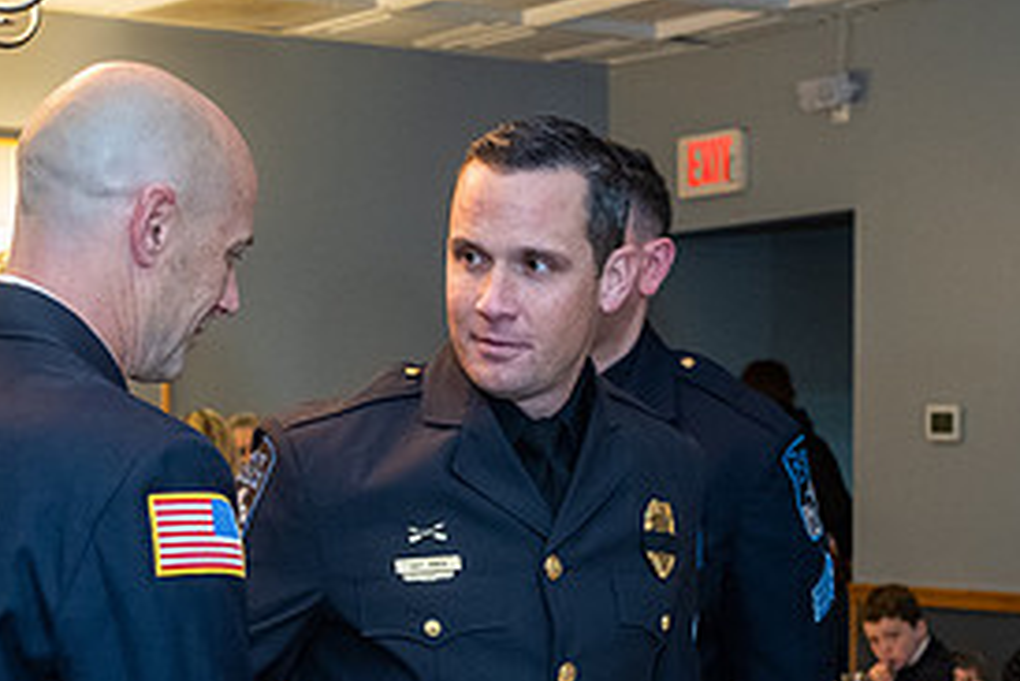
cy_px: 657
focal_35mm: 74
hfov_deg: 27.1
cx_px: 320
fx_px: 2098
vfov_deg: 18.1
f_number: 3.2
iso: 1600
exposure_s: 1/125
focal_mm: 23
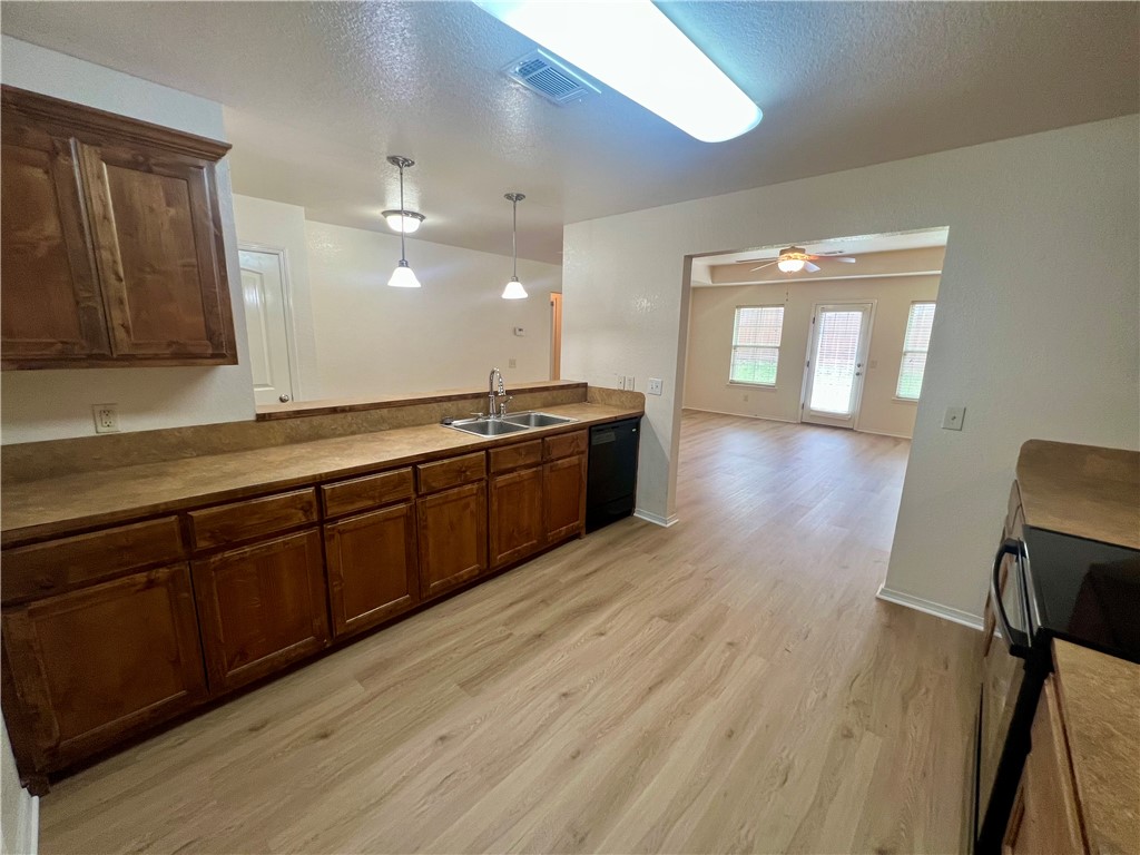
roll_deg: -1.5
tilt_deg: -11.3
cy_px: 428
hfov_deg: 106.2
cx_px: 570
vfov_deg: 89.9
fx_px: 428
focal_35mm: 13
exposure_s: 1/60
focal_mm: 1.57
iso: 125
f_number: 1.8
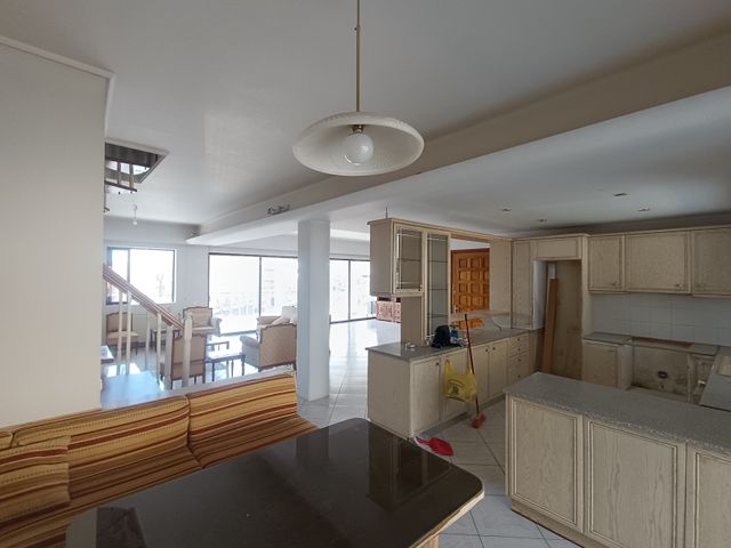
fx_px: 338
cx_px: 366
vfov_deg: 78.1
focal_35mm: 16
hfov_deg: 94.5
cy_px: 274
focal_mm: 1.66
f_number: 2.2
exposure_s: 1/100
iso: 178
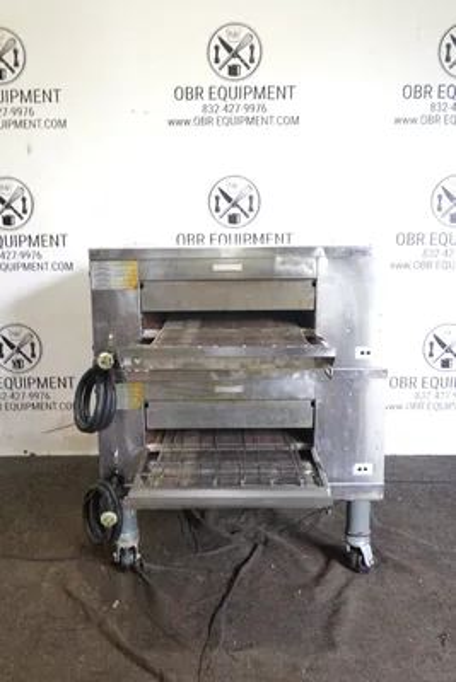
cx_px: 228
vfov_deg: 57.2
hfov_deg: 40.0
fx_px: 626
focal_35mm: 33
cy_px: 341
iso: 64
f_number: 3.5
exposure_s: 1/5
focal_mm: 12.25
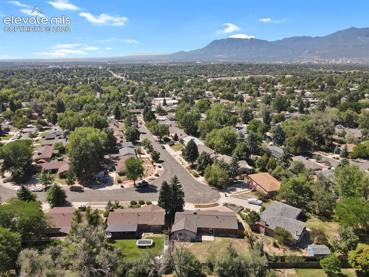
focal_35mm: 24
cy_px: 138
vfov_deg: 56.8
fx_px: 256
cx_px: 184
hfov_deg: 71.6
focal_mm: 4.5
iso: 100
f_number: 2.8
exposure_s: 1/320
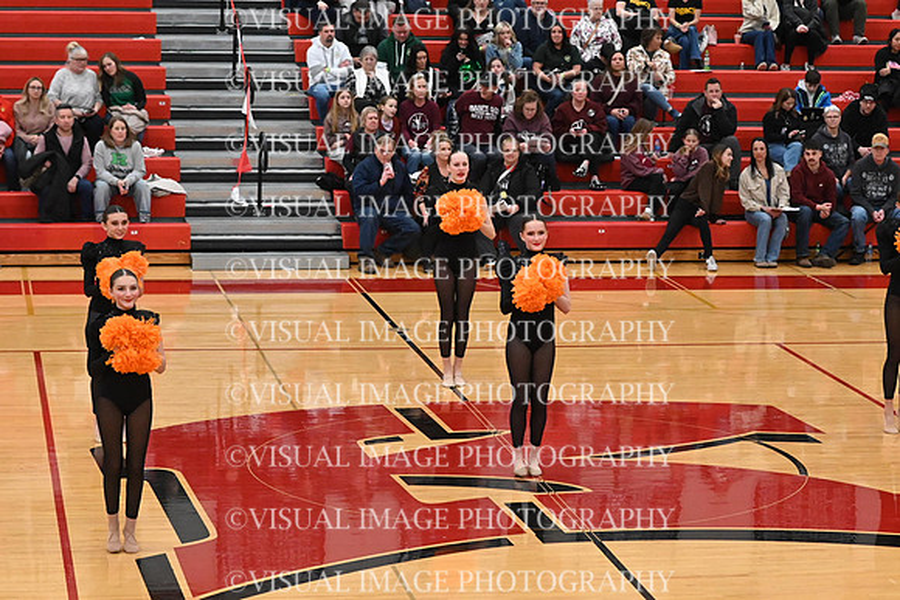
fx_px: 2625
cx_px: 450
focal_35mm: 105
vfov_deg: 13.0
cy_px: 300
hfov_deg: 19.5
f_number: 4
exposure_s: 1/400
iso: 8000
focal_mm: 70
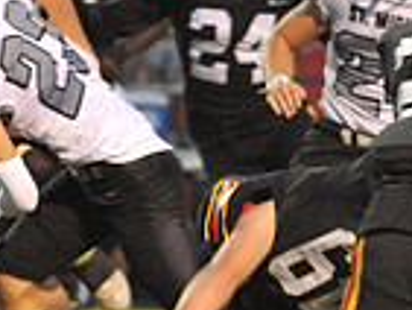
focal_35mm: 792
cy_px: 208
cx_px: 716
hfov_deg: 2.5
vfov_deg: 1.9
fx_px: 9434
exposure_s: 1/200
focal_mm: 200
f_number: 5.6
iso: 6400
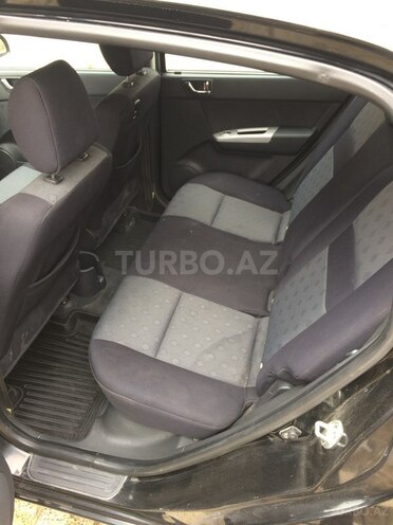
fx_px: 439
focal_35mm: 29
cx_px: 196
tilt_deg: -38.0
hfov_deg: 48.2
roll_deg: -0.8
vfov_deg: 61.7
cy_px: 262
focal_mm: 4.15
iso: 32
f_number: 2.2
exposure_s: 1/50
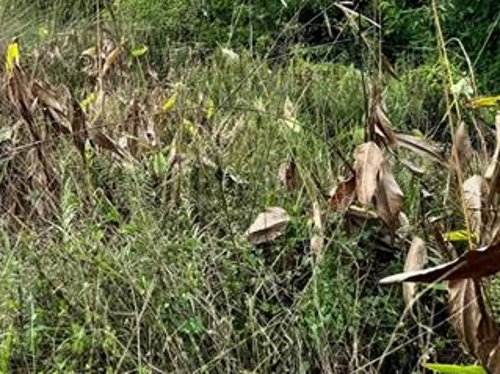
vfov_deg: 18.7
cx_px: -113
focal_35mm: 77
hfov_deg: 23.1
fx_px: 1112
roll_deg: -1.4
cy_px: 14
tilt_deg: -1.0
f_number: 1.78
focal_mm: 6.76
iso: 80
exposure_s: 1/2959
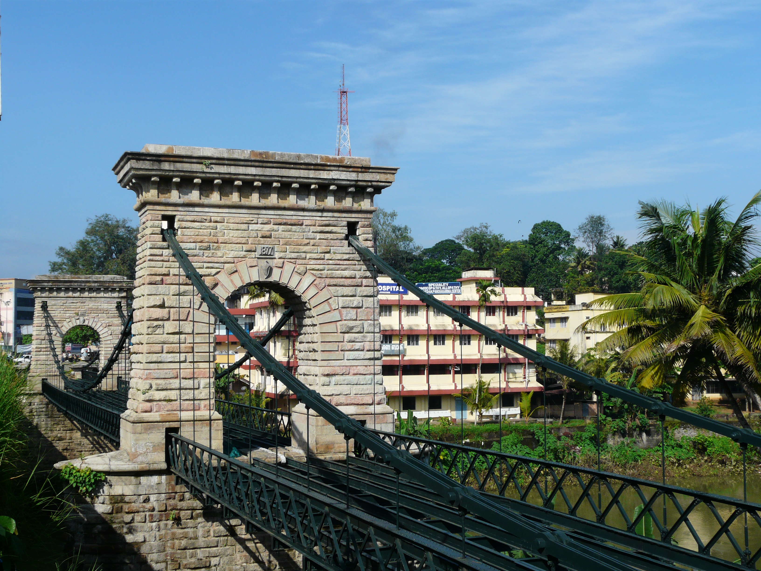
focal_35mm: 45
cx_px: 380
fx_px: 989
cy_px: 286
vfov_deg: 32.2
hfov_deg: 42.1
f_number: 5.6
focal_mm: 7.4
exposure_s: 1/500
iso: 100
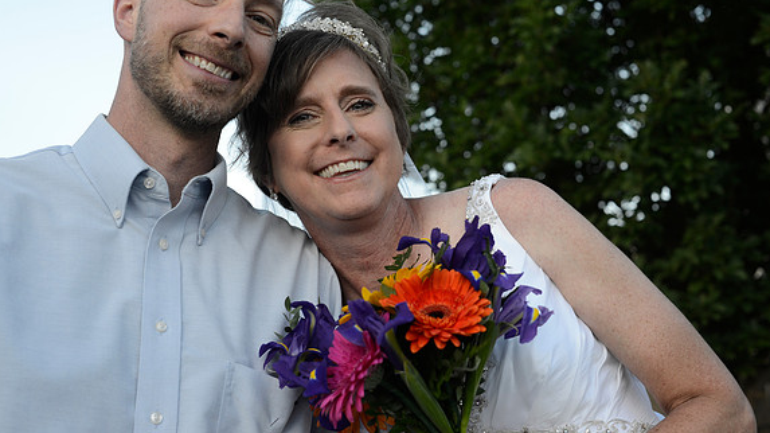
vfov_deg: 22.6
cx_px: 384
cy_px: 177
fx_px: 1082
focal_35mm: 53
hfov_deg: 39.2
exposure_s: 1/250
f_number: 5.6
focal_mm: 50
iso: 400
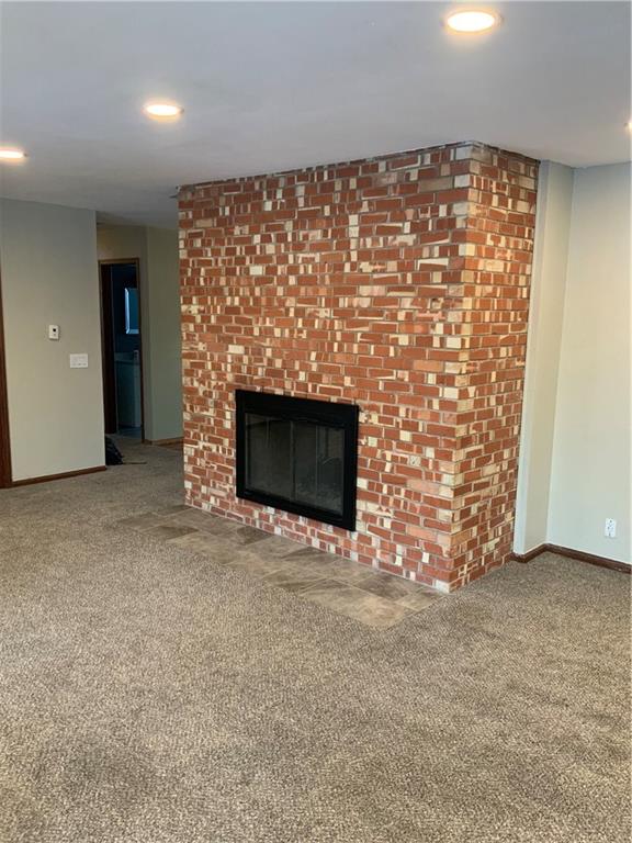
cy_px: 422
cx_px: 316
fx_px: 706
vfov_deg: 61.7
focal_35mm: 29
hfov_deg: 48.2
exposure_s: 1/60
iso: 200
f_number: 1.8
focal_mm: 3
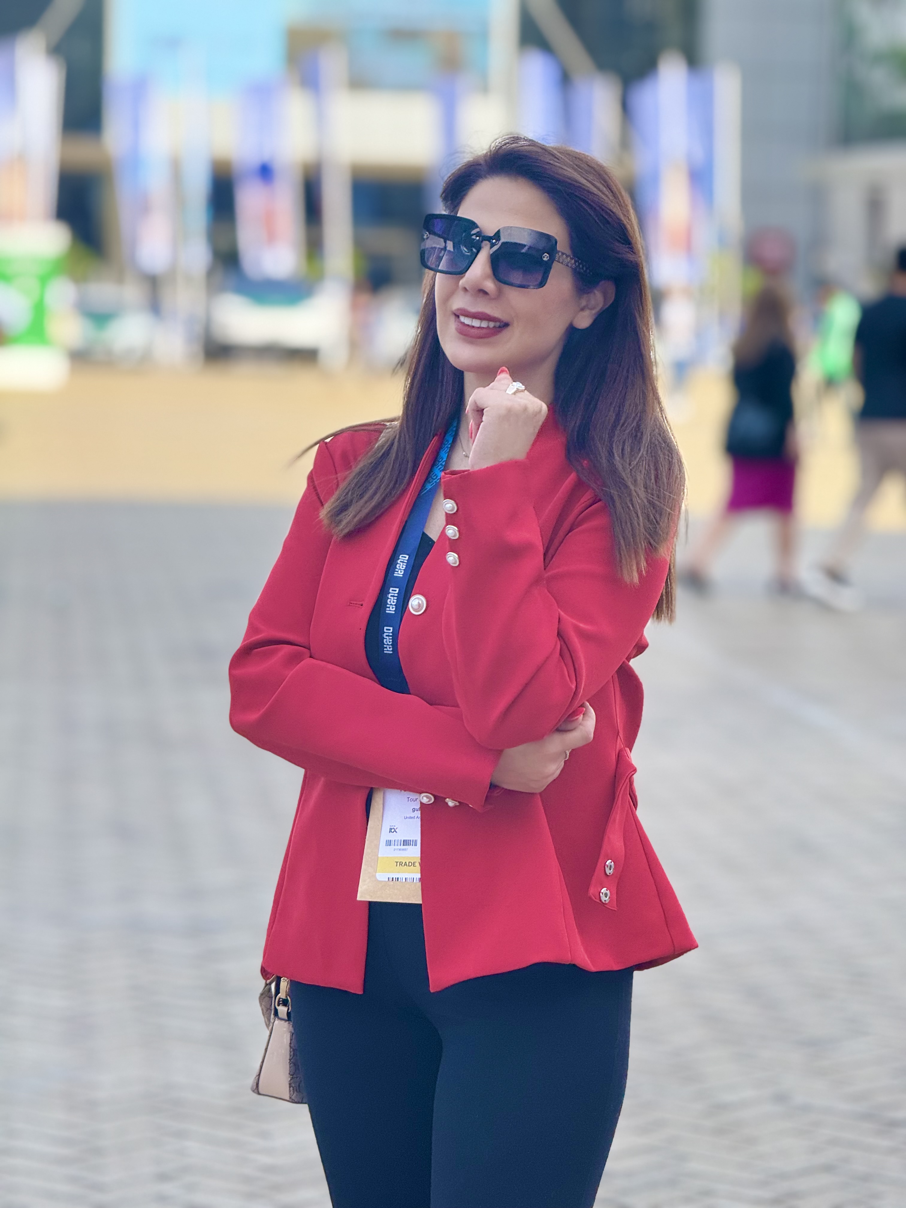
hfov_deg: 12.3
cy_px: 604
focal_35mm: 120
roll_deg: -1.6
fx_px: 4188
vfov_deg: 16.4
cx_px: 453
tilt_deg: -3.2
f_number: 2.8
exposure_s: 1/459
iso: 50
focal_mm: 15.66
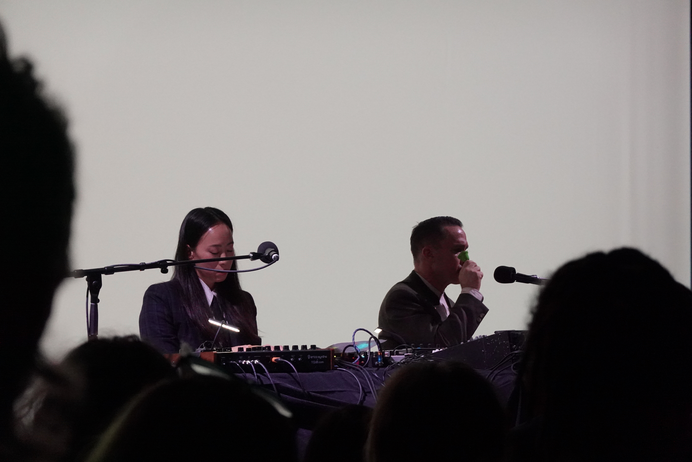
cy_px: 231
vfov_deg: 12.9
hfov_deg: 19.3
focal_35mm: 106
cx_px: 346
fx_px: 2037
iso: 2500
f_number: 4
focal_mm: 38.86
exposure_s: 1/100
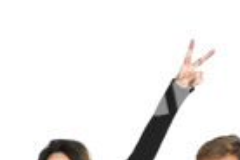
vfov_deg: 4.7
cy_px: 336
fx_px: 1907
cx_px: 70
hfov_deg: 7.2
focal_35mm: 286
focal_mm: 66
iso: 3200
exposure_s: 1/160
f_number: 6.3
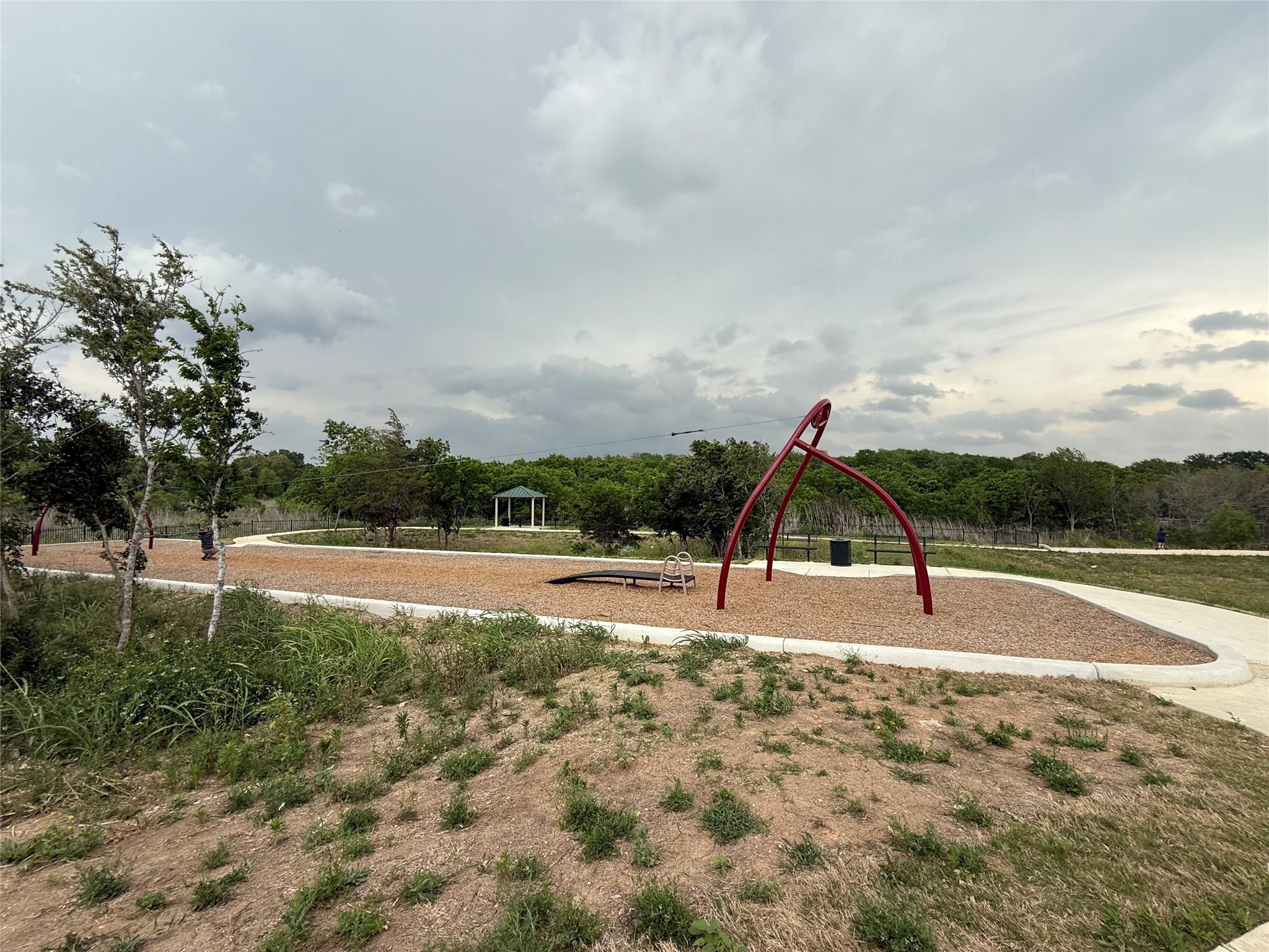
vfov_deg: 85.7
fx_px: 513
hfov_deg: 102.1
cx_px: 634
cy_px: 476
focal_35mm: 14
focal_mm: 2.22
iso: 50
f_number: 2.2
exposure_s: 1/506
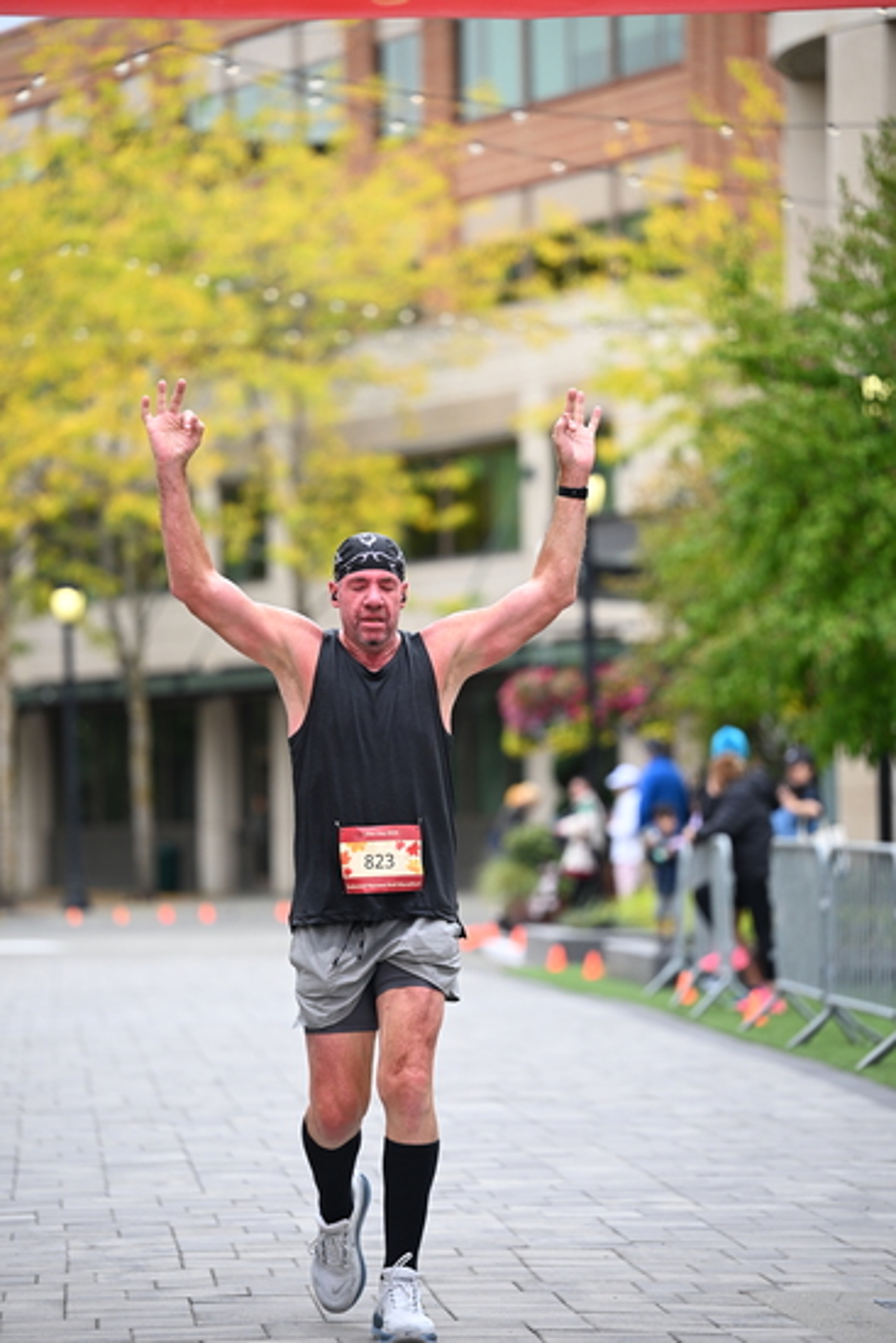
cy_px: 672
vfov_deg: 14.1
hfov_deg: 9.5
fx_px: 5410
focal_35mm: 145
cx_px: 448
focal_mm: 145
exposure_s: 1/2000
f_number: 2.8
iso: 640
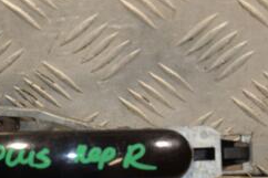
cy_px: 144
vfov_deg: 6.3
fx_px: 1607
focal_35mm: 216
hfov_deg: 9.5
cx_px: 87
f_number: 5
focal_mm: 58
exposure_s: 1/200
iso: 800
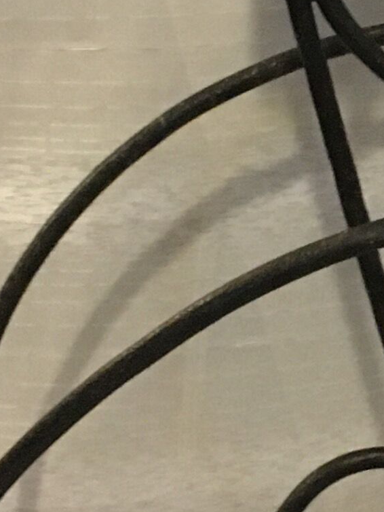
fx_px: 2291
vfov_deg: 12.7
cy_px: 159
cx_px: 566
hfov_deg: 9.3
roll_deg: -0.6
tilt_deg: -17.2
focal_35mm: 155
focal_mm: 4.15
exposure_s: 1/17
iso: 250
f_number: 2.2
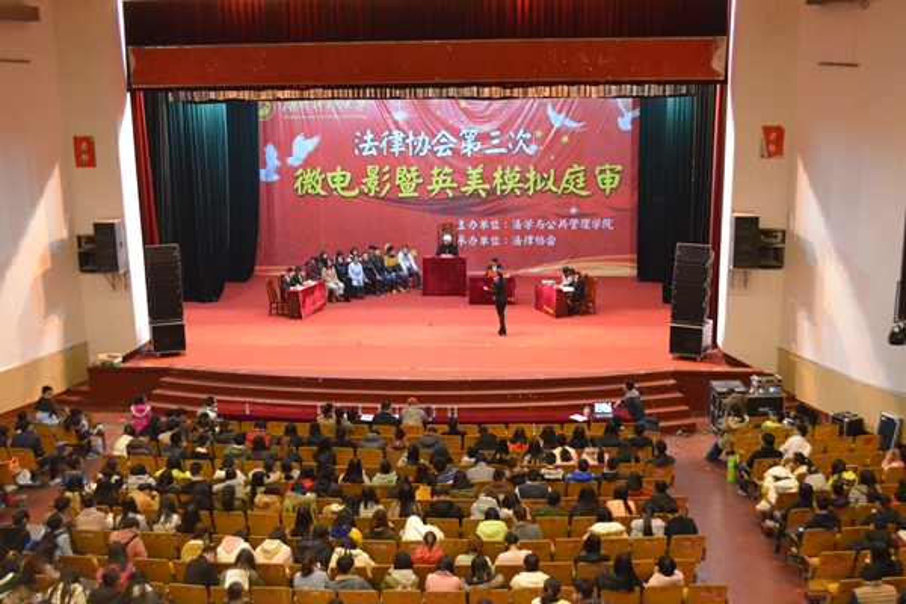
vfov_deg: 34.2
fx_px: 981
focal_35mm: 39
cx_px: 453
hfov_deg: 49.6
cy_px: 302
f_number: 5.6
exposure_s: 1/40
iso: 5600
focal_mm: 26
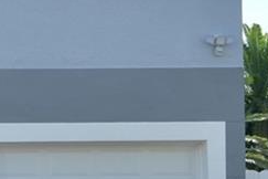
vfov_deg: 7.3
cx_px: -213
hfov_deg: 10.3
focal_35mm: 187
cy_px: 198
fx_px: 1394
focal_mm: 19
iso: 100
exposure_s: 1/250
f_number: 8
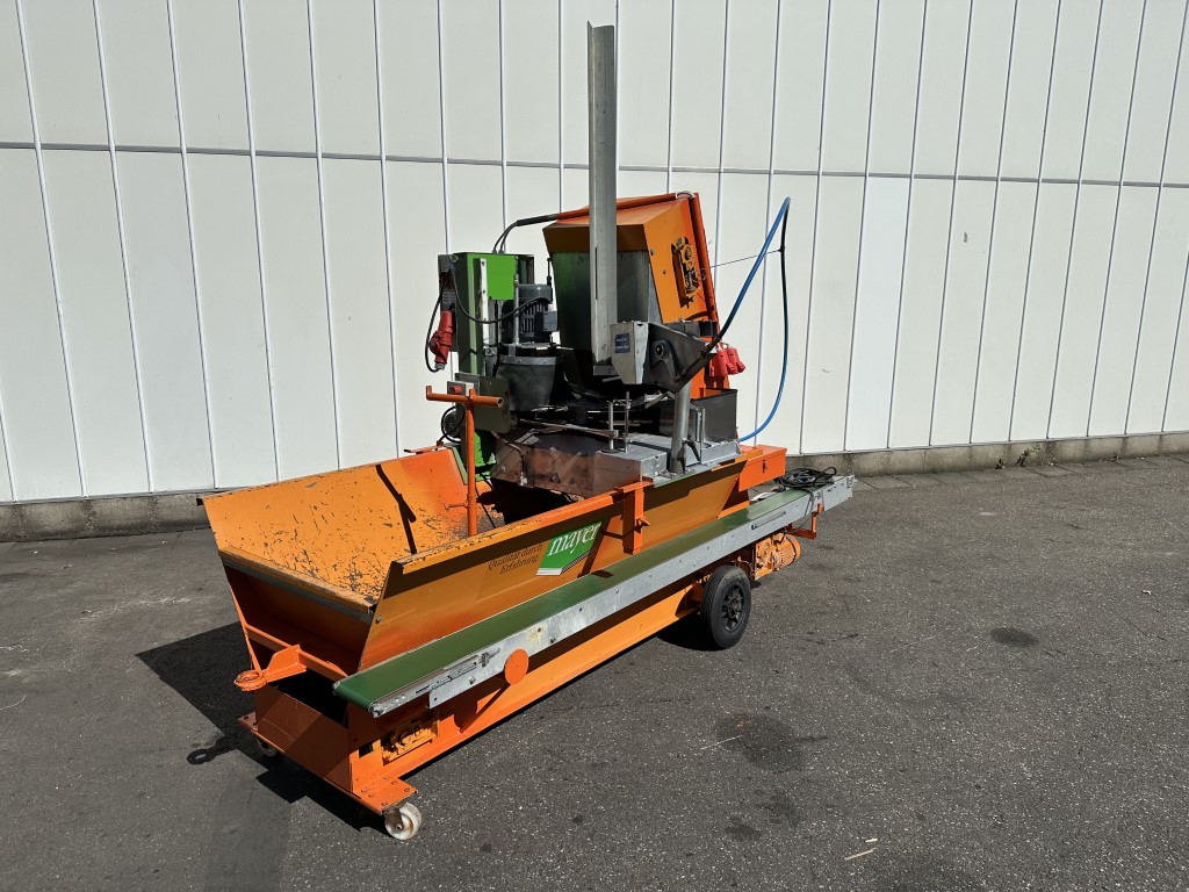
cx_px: 594
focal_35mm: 24
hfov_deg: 71.6
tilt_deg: -12.5
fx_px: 824
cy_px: 446
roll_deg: -0.8
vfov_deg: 56.8
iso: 80
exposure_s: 1/13699
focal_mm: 6.86
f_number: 1.78
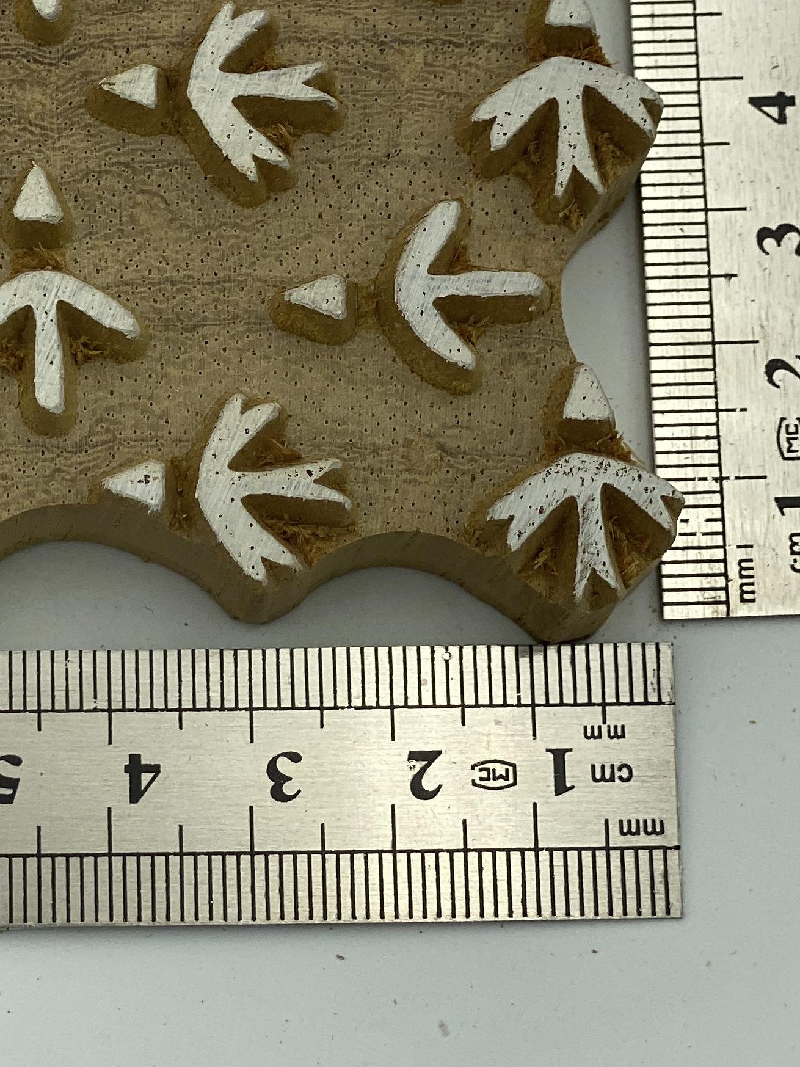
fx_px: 3698
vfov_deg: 16.3
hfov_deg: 12.3
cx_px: 76
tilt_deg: -75.2
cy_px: 267
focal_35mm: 120
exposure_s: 1/657
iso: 20
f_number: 2
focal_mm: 6
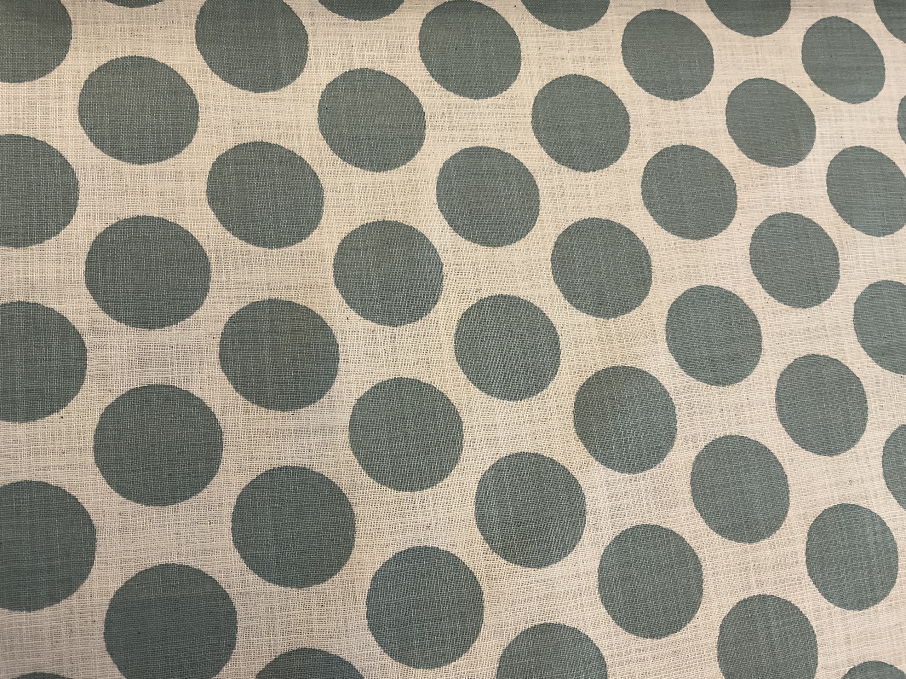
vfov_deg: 48.2
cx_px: 453
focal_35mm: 29
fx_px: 759
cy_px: 340
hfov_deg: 61.7
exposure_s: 1/50
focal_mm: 3
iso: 80
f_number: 1.8
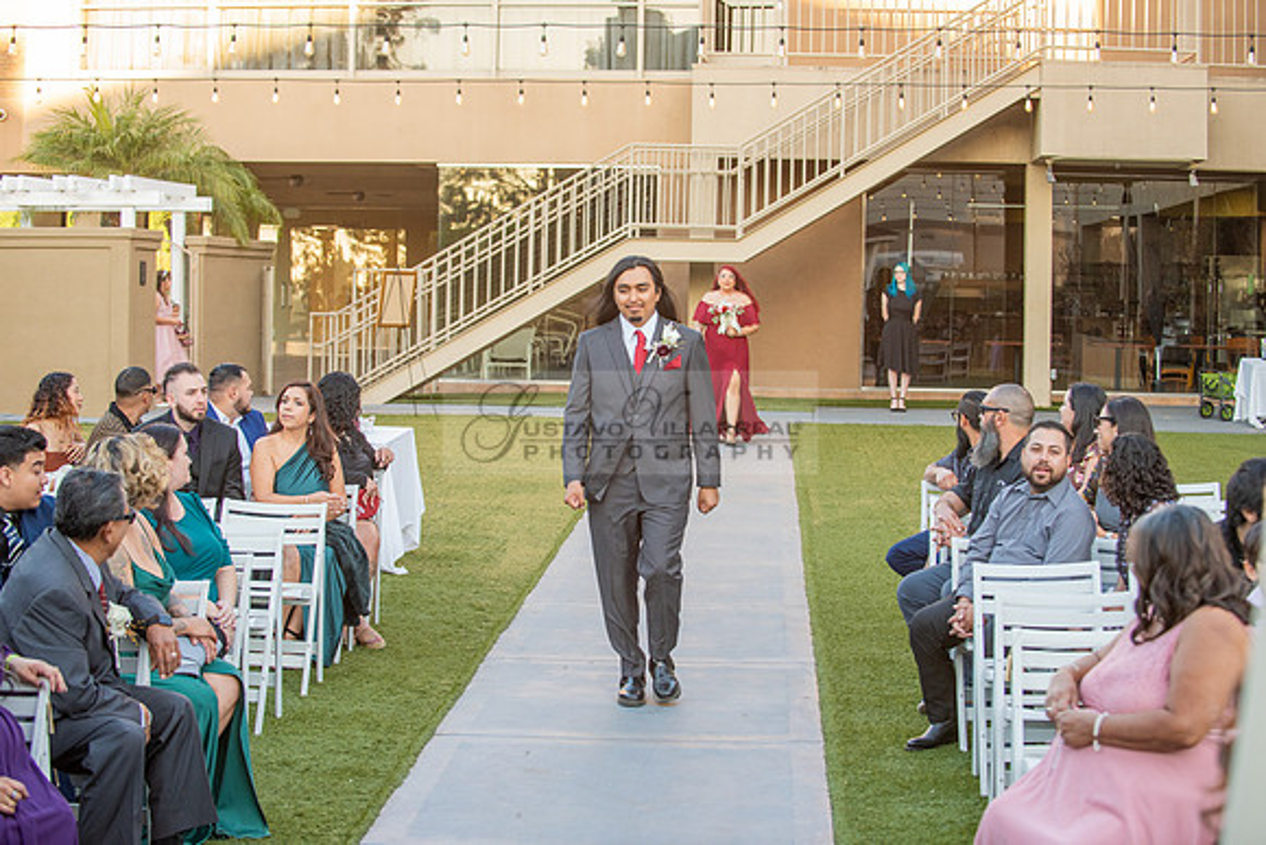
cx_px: 633
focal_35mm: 70
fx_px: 2462
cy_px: 422
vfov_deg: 19.5
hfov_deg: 28.8
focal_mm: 70
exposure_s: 1/320
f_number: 4
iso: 800
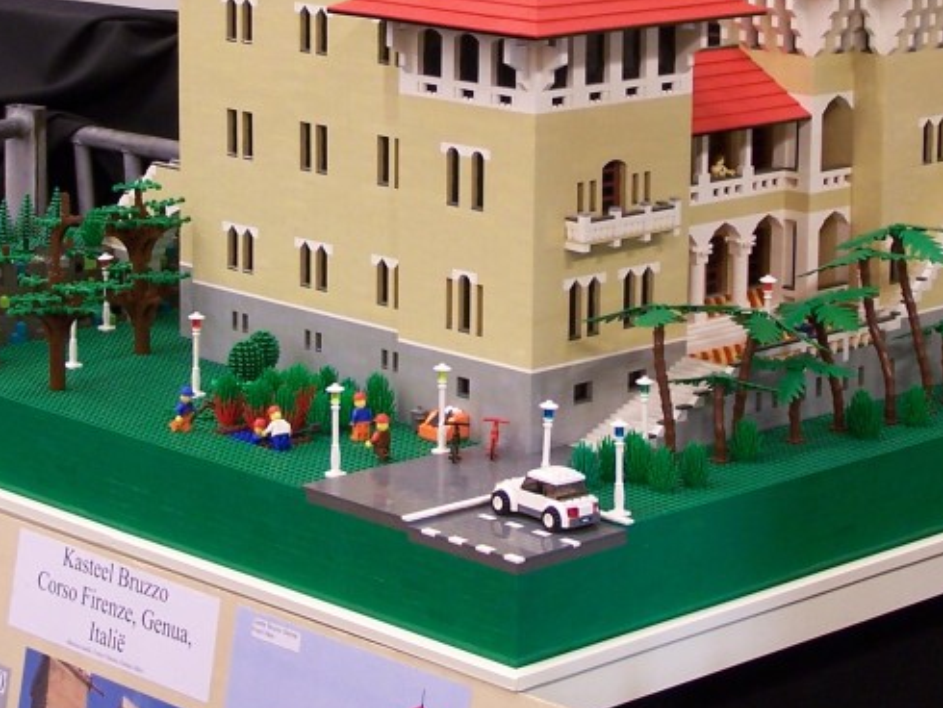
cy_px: 83
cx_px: 541
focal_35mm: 117
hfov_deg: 16.8
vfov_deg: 12.6
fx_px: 3189
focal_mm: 9.3
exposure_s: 1/2
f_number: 3.1
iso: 80
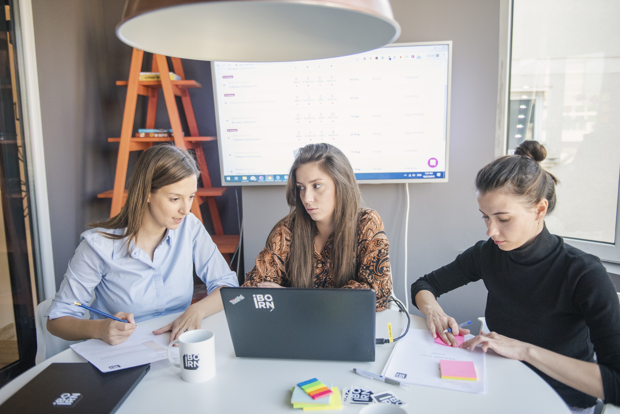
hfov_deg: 63.6
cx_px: 310
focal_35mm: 29
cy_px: 207
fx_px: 500
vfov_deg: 45.0
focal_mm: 29
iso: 2000
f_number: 2.8
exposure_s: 1/400
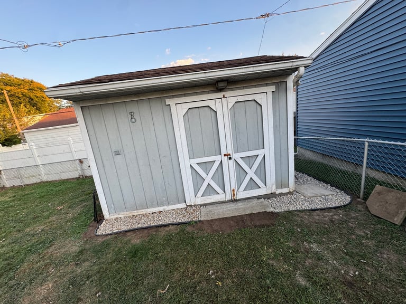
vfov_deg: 85.7
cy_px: 152
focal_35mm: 14
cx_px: 203
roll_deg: +8.1
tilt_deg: -14.1
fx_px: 164
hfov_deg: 102.1
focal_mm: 2.22
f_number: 2.2
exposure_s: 1/117
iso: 40
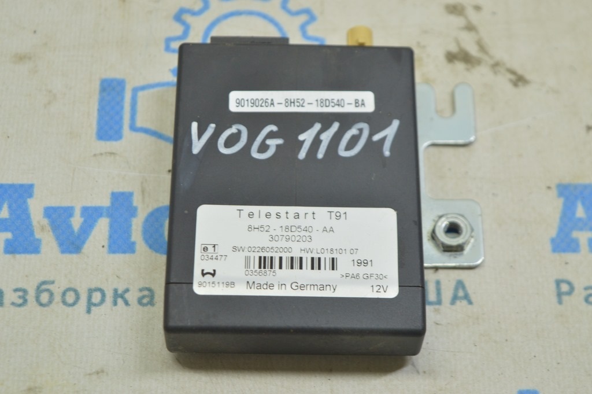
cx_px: 296
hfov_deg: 24.6
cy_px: 197
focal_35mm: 82
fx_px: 1356
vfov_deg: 16.5
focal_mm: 55
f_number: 5.6
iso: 400
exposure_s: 1/20
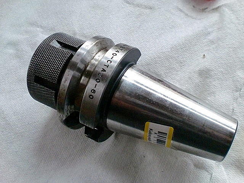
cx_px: 122
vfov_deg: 40.7
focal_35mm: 35
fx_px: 247
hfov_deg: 52.6
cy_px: 92
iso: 640
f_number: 3.1
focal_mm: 6.3
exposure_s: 1/60
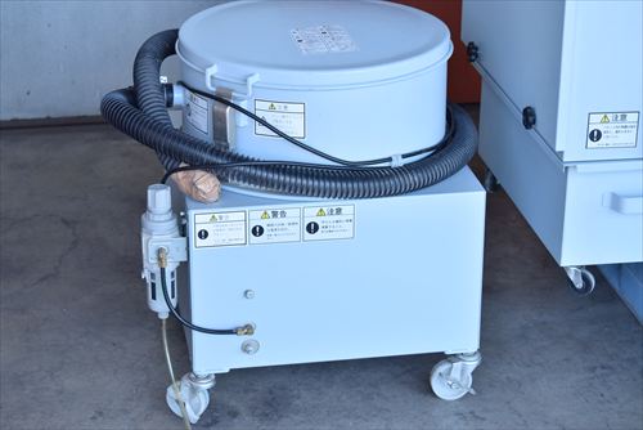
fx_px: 1474
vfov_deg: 16.6
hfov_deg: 24.6
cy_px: 215
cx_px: 322
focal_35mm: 82
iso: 1250
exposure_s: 1/400
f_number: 6.3
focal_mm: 55
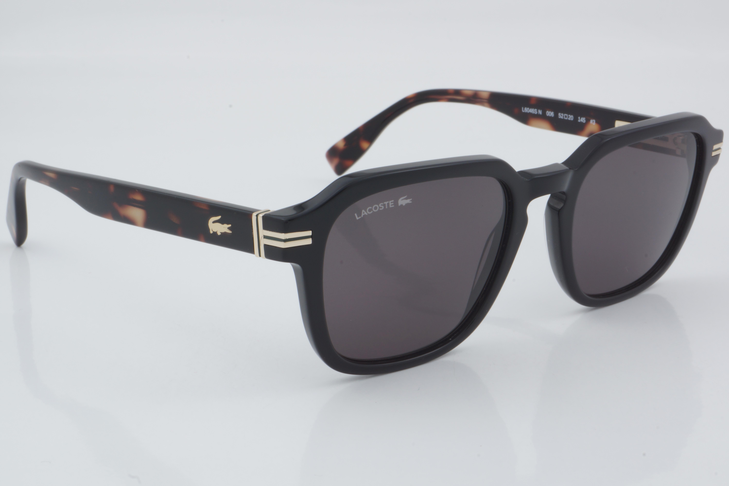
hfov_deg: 27.0
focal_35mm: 75
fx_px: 1519
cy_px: 243
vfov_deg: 18.2
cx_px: 364
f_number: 32
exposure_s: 1/3
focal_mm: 50
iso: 100
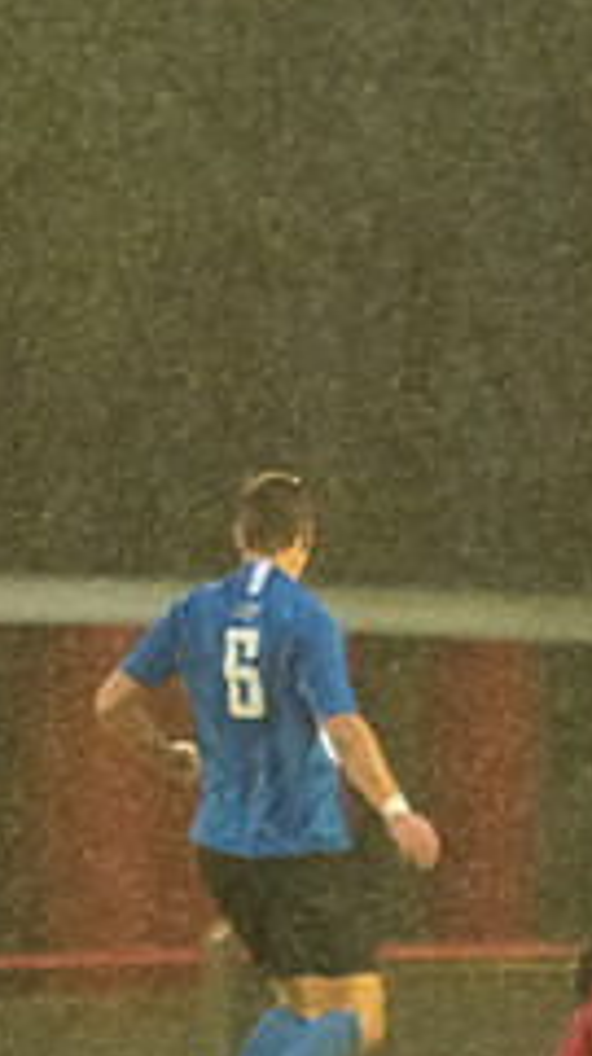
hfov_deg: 1.0
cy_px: 642
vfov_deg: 1.8
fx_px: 32782
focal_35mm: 1171
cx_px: 77
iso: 5000
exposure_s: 1/1000
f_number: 2.8
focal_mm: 200
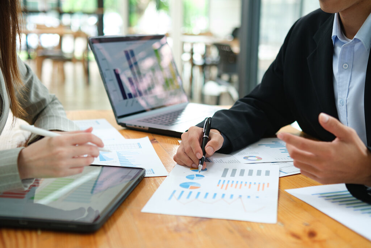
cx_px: 186
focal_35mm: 50
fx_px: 515
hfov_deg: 39.6
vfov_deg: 27.0
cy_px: 124
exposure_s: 1/125
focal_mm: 33
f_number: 1.8
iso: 400
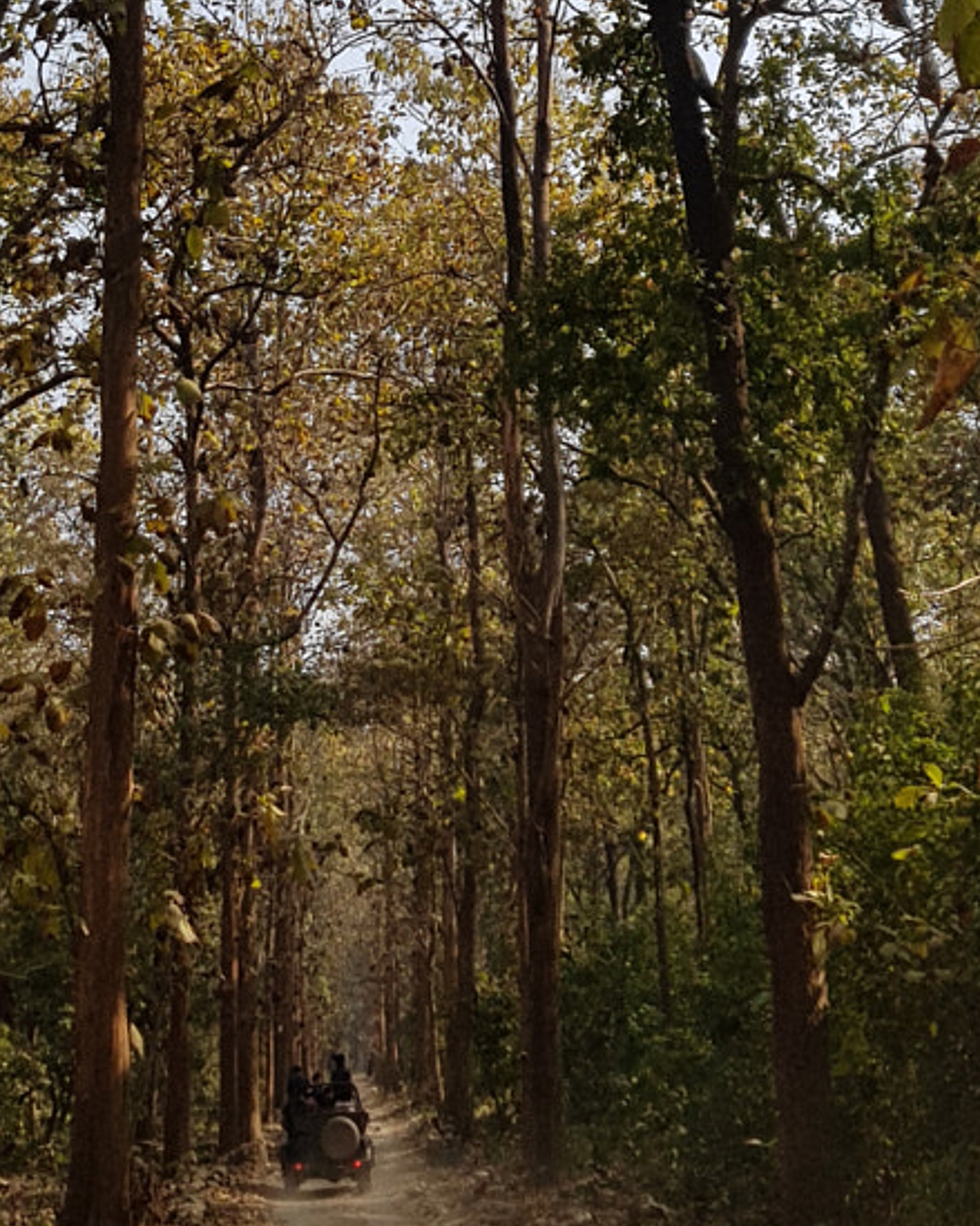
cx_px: 605
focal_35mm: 74
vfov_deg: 24.5
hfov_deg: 20.7
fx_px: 2684
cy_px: -20
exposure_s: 1/1608
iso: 40
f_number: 1.7
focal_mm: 4.2
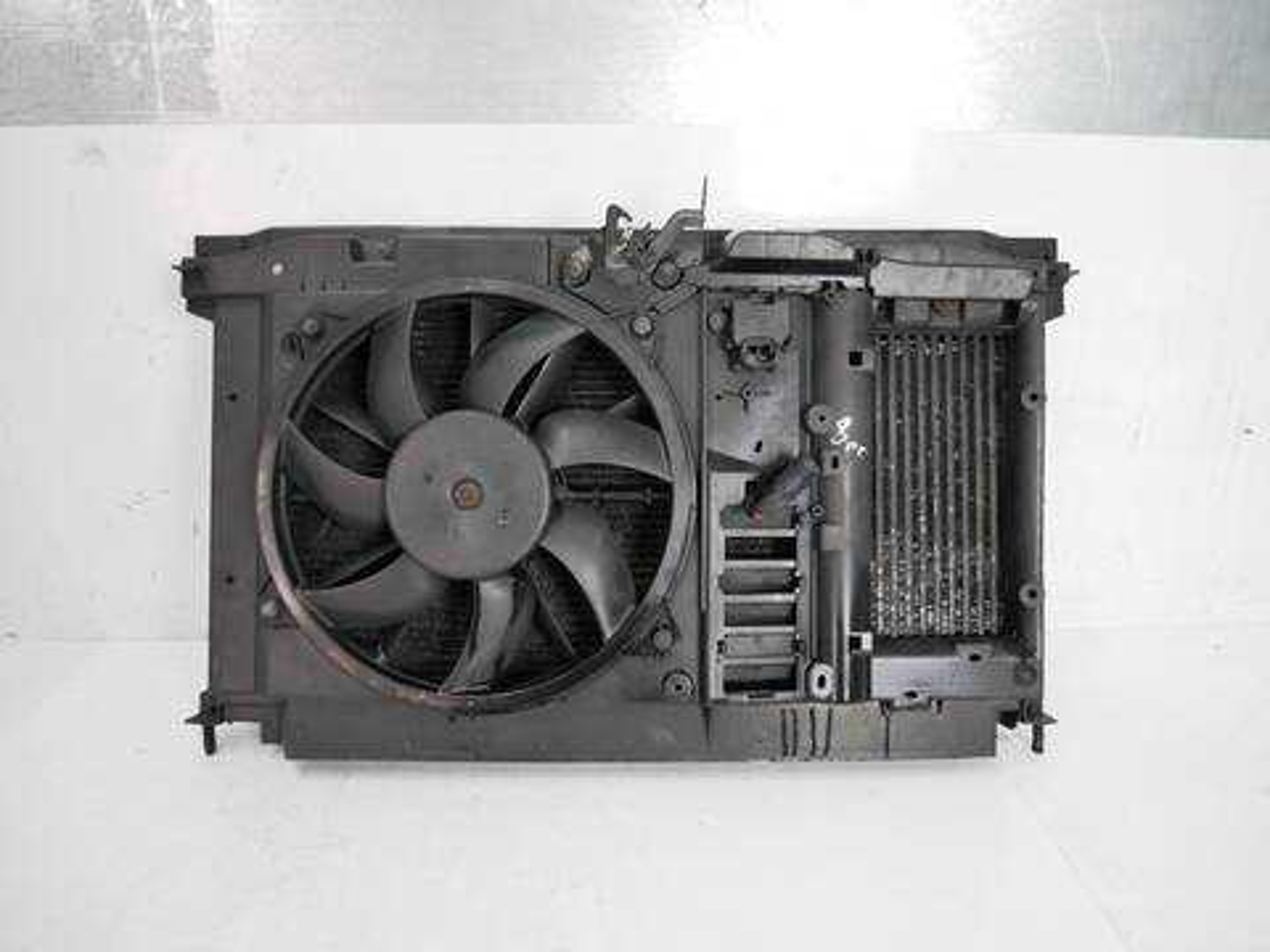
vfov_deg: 56.8
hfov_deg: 71.6
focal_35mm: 24
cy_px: 476
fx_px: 881
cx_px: 635
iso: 640
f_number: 3.5
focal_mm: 12
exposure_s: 1/60
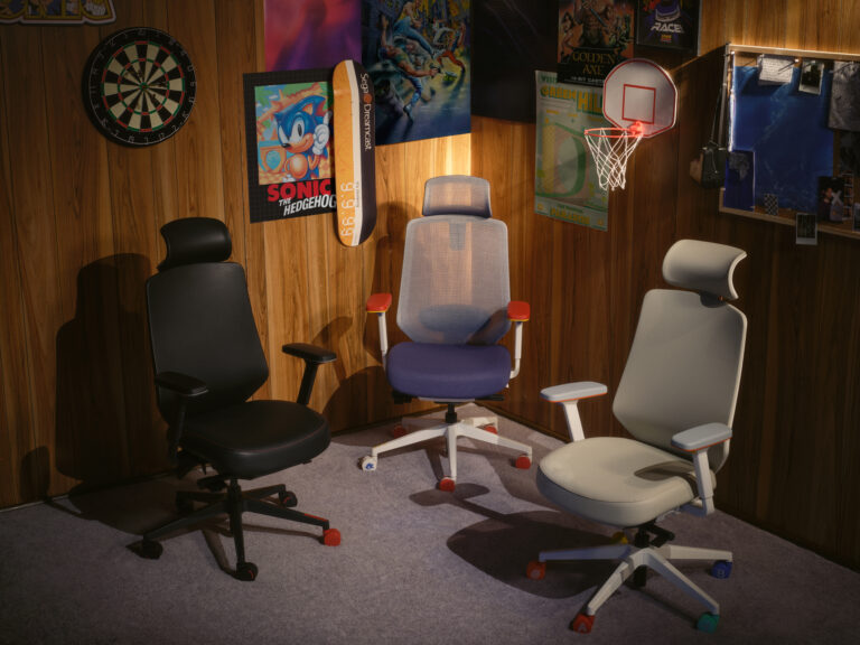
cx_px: 430
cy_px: 322
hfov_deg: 34.3
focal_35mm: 56
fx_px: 1391
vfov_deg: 26.1
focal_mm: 70.4
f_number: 10
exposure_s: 1/2
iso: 100
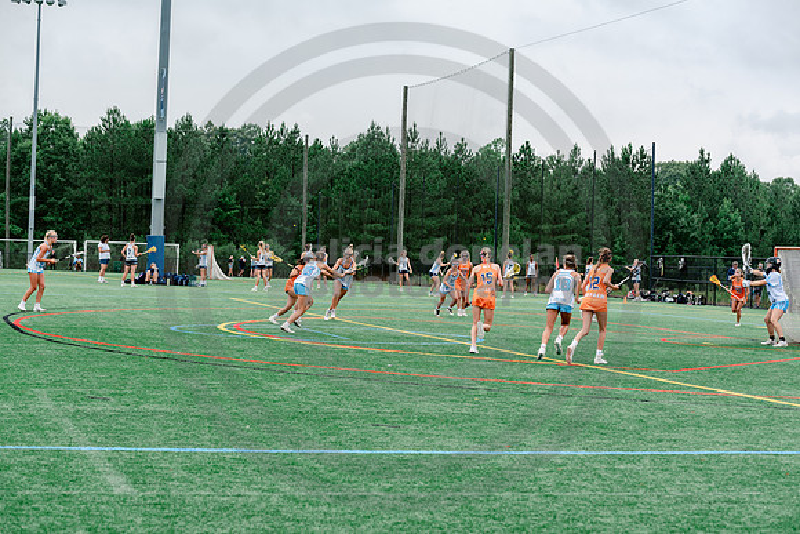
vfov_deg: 16.7
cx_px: 400
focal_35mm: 82
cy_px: 267
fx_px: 1823
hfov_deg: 24.8
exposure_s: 1/400
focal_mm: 82
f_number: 5
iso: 250
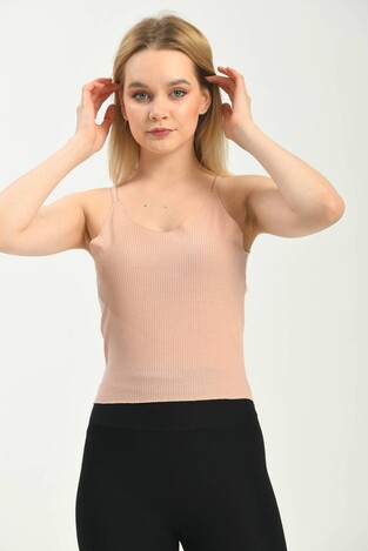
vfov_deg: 12.3
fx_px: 2559
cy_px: 280
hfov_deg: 8.2
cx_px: 174
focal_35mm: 167
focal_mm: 145
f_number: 6.3
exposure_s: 1/160
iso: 100
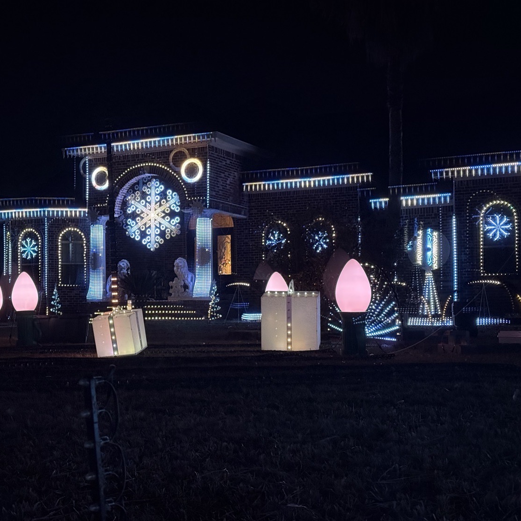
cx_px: 171
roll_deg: +0.6
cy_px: 262
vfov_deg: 30.0
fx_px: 971
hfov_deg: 29.8
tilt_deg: +2.4
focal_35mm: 57
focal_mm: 6.76
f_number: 1.78
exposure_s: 1/22
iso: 800
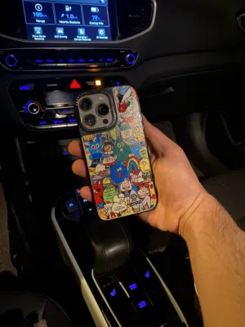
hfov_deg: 53.1
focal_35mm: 26
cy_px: 164
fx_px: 245
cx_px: 122
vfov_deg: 67.3
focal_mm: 4.25
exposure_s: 1/8
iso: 1000
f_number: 1.8
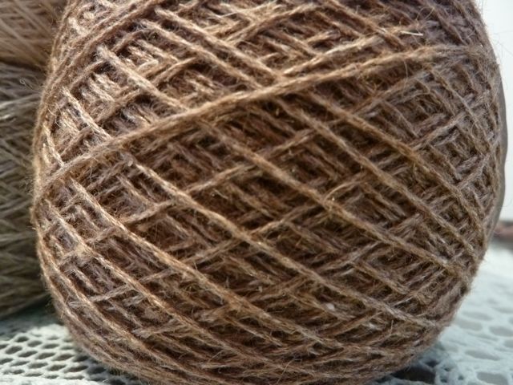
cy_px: 192
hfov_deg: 69.4
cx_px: 256
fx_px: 370
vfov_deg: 54.9
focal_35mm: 25
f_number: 3.3
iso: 400
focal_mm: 4.1
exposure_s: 1/4
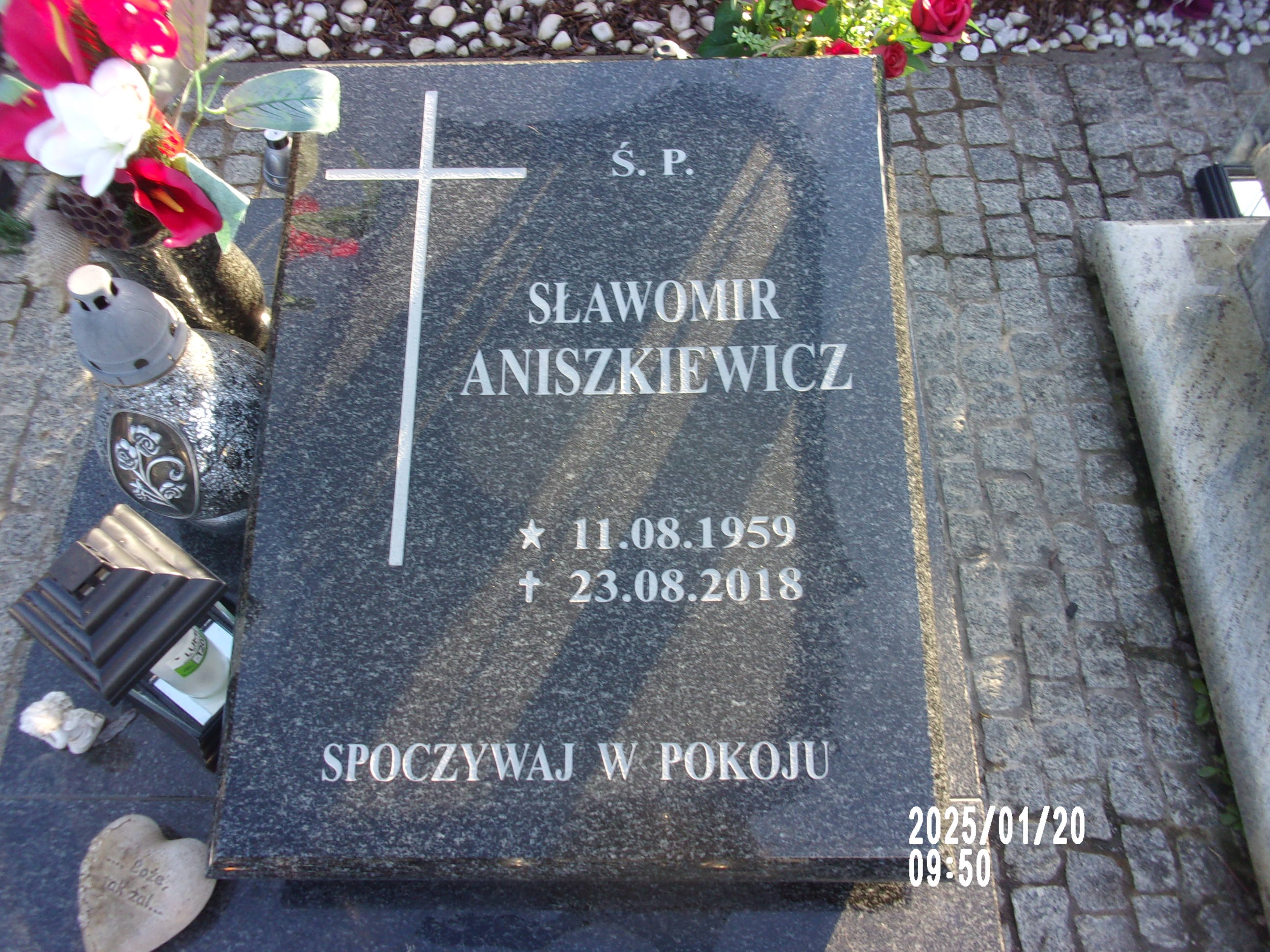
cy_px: 476
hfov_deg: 63.4
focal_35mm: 28
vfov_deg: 49.7
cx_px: 635
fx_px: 1027
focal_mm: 5.1
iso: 80
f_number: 3.9
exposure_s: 1/56
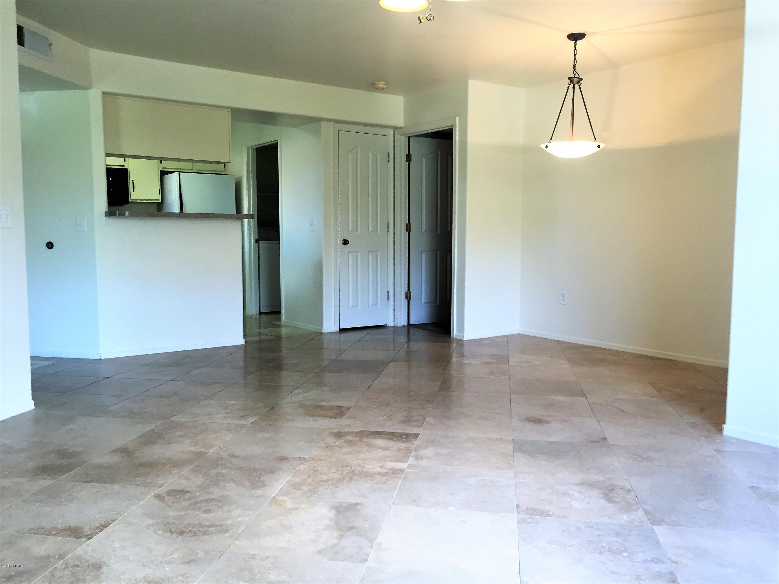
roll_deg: -1.1
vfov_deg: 48.2
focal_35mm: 29
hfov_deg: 61.7
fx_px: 653
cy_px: 292
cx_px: 390
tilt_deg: -6.1
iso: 40
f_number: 2.2
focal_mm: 4.15
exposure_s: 1/30
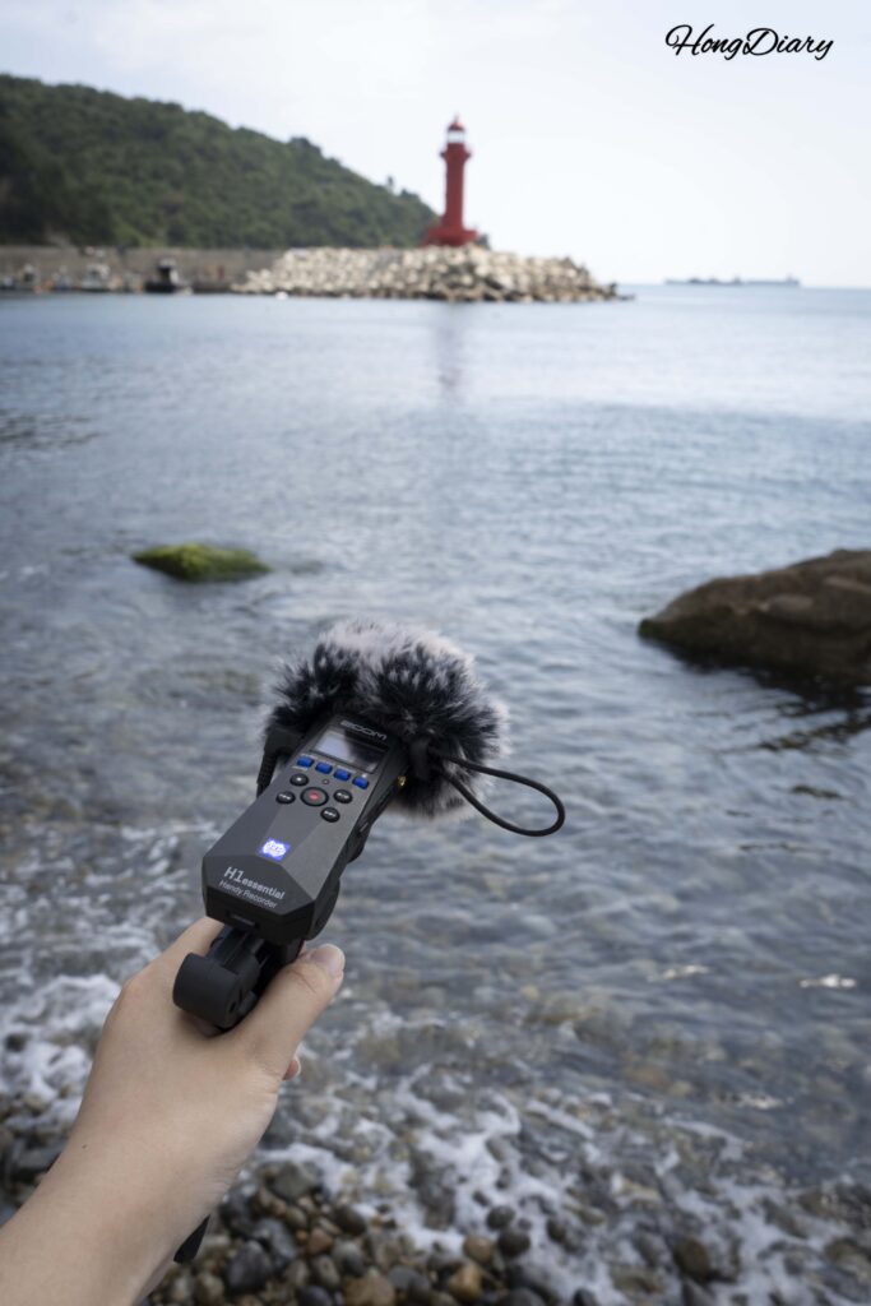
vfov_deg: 65.5
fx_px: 1016
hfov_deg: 46.4
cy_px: 653
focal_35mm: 28
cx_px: 436
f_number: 10
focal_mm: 28
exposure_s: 1/125
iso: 100
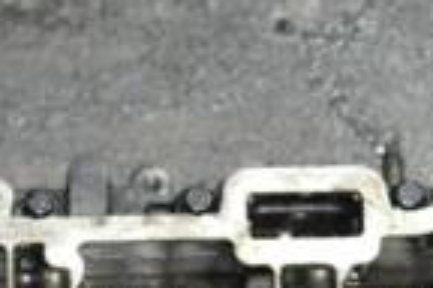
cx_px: 81
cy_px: 477
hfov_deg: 8.6
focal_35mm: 238
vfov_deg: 5.7
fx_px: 2862
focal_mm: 38
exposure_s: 1/60
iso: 3200
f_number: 5
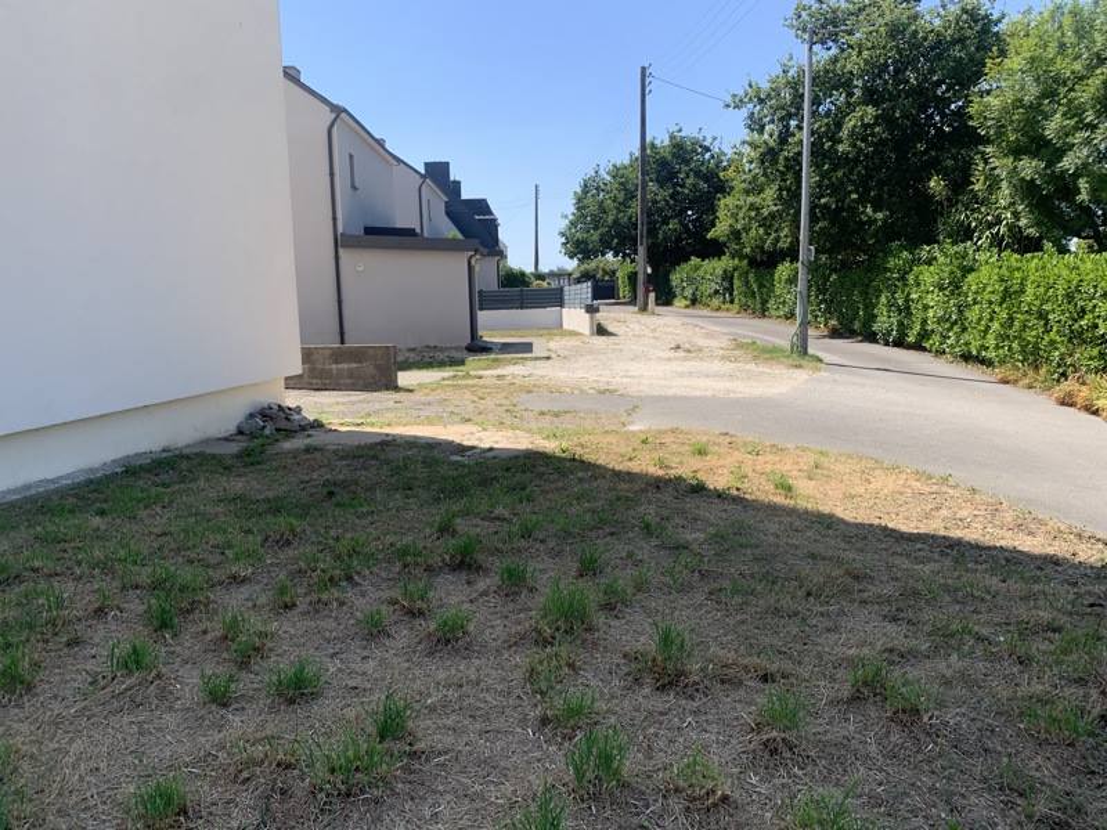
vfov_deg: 53.1
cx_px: 554
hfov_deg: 67.3
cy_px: 415
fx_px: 831
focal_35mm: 26
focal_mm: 4.25
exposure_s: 1/1368
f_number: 1.8
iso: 25
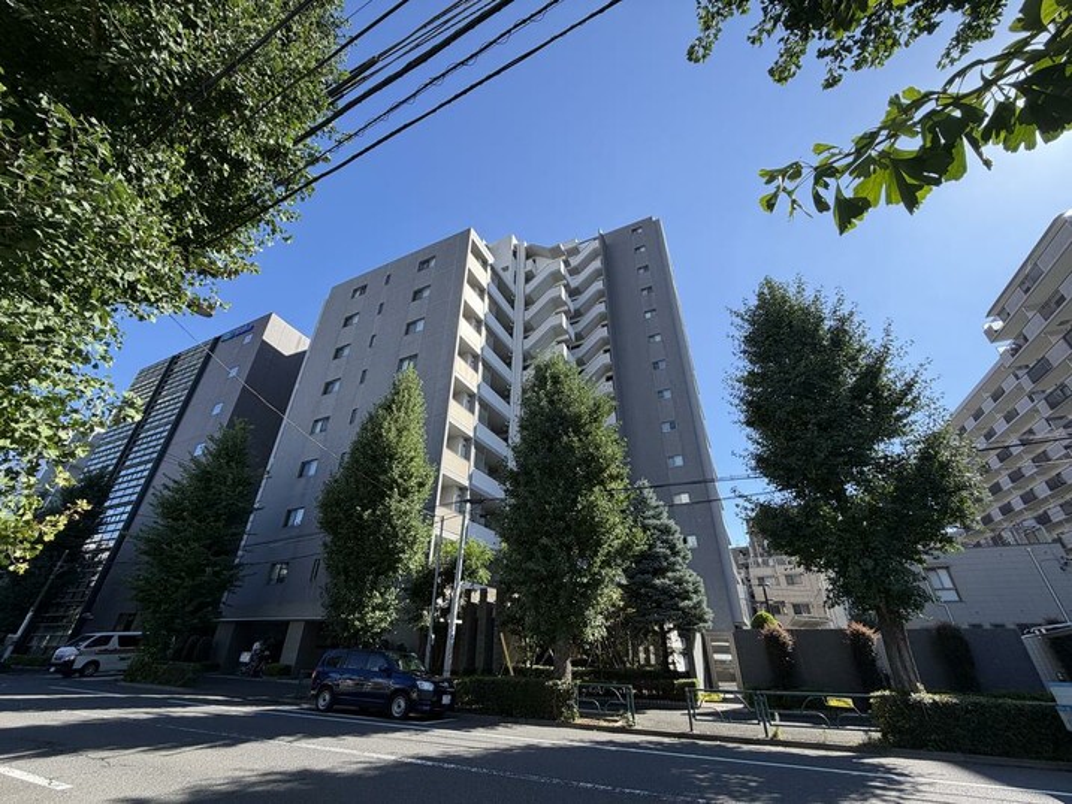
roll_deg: +0.1
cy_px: 402
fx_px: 434
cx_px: 536
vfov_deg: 85.7
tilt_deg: +30.5
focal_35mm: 14
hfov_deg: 102.1
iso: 40
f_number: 2.2
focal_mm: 2.22
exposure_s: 1/701
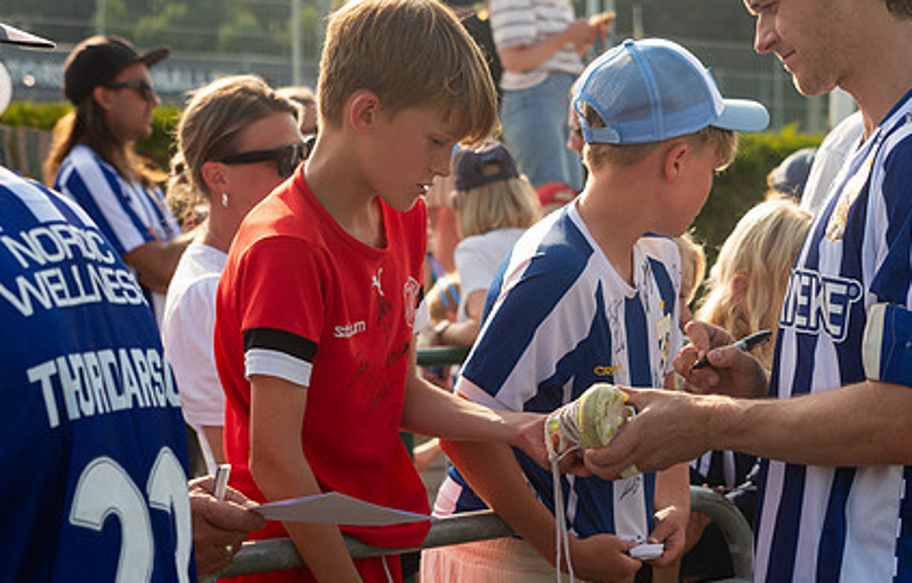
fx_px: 3078
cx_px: 605
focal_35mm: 123
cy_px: 432
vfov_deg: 10.8
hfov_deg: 16.8
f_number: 4
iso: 500
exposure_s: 1/1600
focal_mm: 70
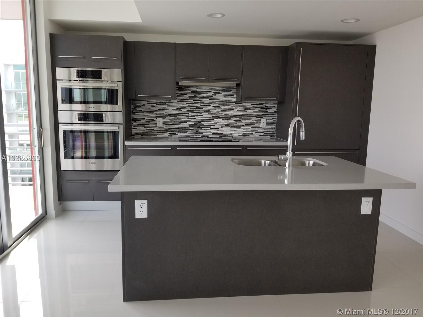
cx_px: 212
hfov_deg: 67.3
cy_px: 158
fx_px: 318
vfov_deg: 53.1
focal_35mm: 26
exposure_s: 1/212
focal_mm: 4.25
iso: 50
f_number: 1.7
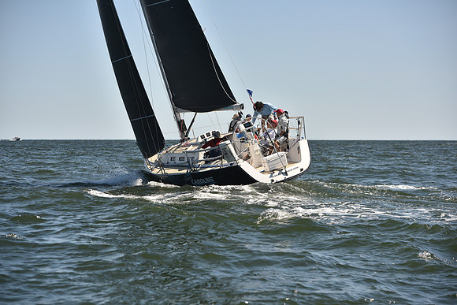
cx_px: 228
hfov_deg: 20.4
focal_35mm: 100
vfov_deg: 13.7
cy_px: 152
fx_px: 1270
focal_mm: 100
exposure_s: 1/1250
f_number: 4
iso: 250
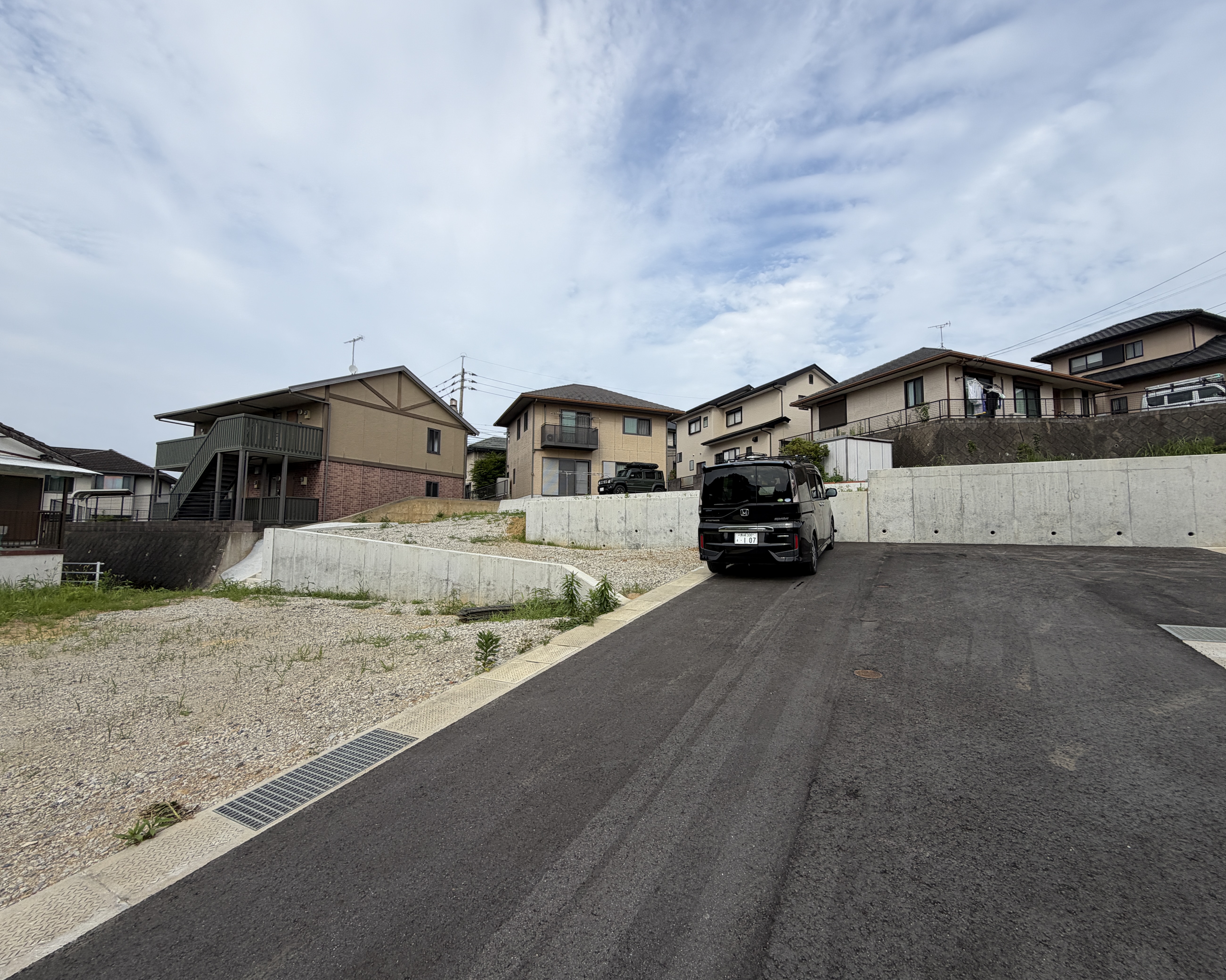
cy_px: 492
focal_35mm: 15
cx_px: 632
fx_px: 544
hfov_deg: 96.8
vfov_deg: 84.0
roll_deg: +3.0
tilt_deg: +3.6
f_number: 2.2
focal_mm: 2.22
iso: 20
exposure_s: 1/888
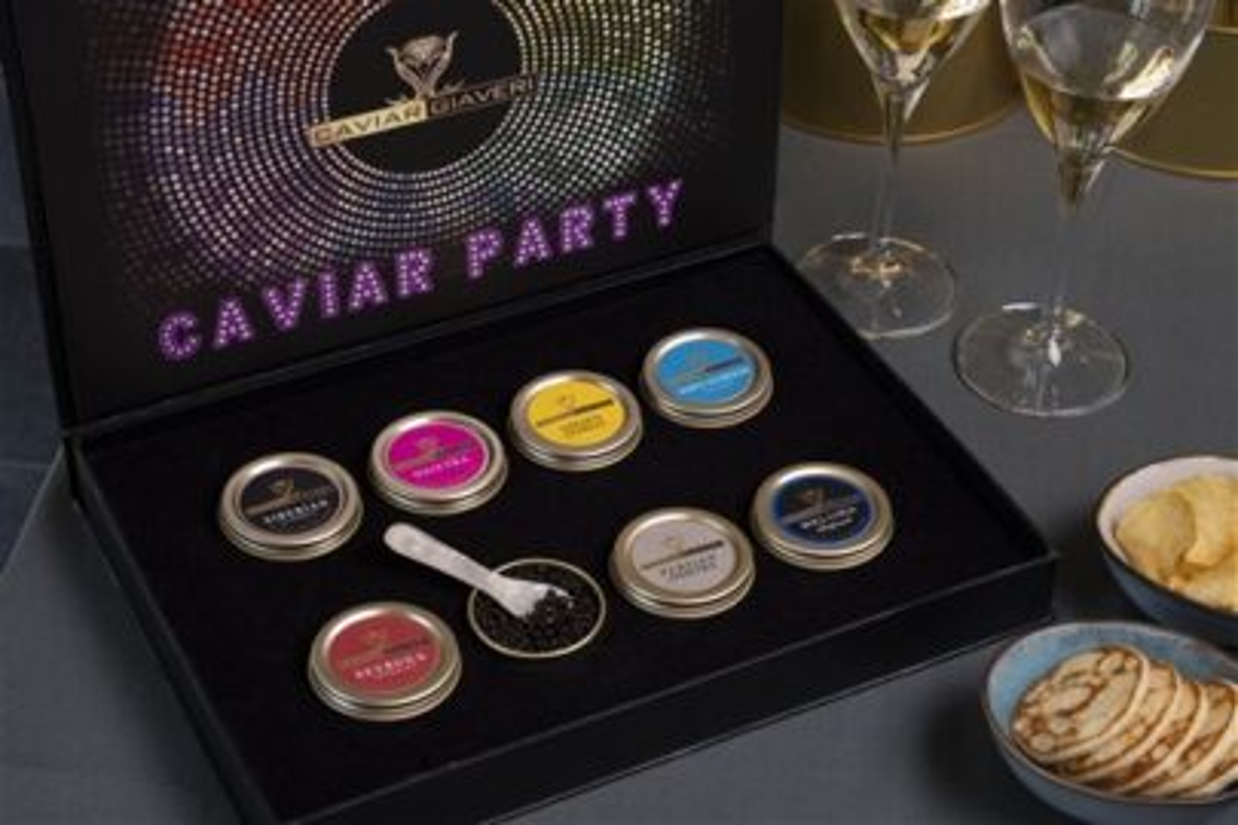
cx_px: 619
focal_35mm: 67
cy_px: 412
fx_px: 2304
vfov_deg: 20.3
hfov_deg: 30.1
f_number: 7.1
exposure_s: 1/100
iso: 500
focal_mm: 44.7
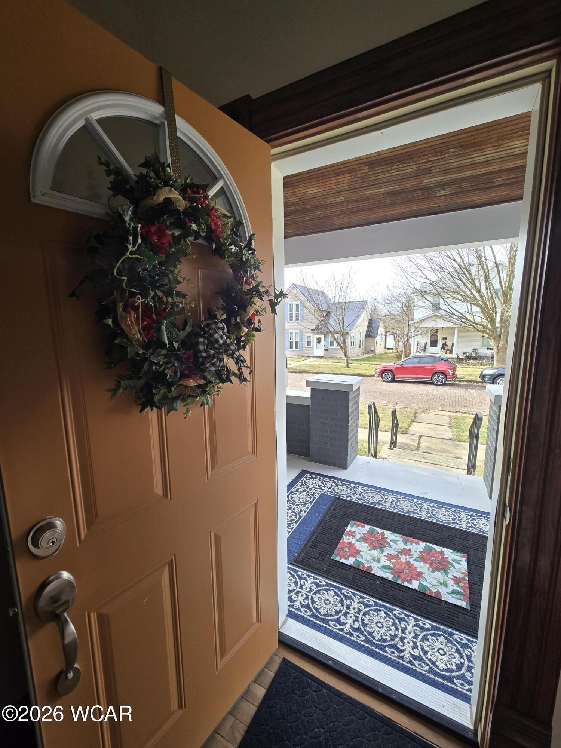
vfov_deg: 106.2
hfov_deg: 89.9
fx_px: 281
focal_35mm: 13
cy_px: 374
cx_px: 280
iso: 50
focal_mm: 2.2
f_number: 2.2
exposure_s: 1/120
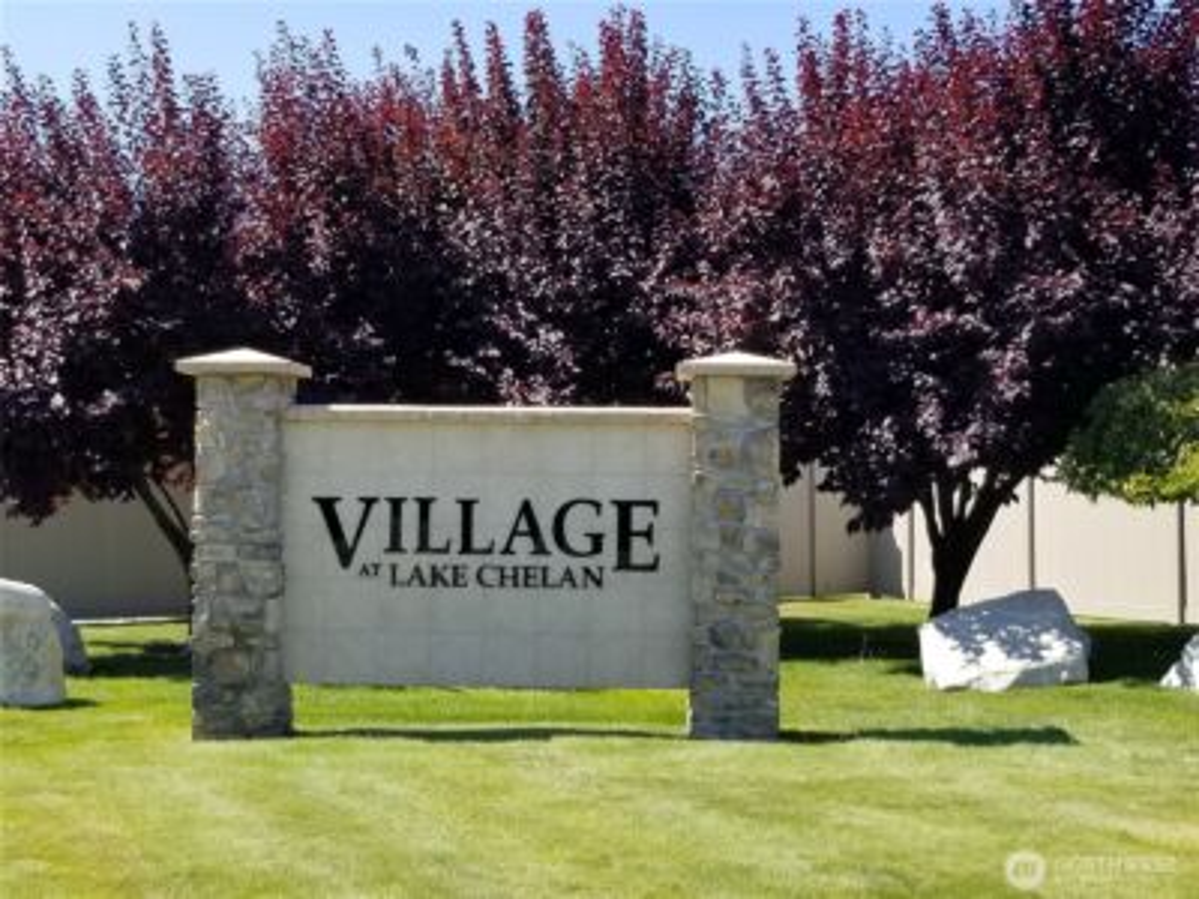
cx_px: 600
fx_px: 901
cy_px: 450
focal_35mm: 26
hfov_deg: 67.3
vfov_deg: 53.1
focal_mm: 4.25
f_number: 1.7
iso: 50
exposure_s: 1/1412
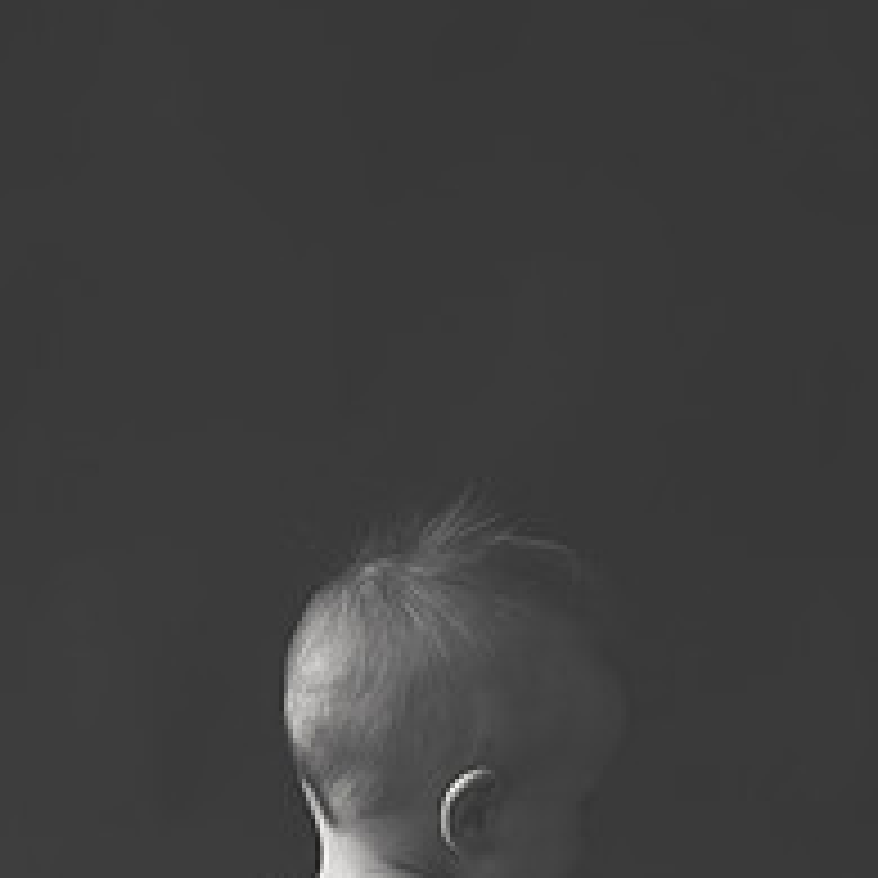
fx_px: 2812
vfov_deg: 17.5
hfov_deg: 17.7
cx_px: 414
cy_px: 806
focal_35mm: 98
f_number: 2
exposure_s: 1/500
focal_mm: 50
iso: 500
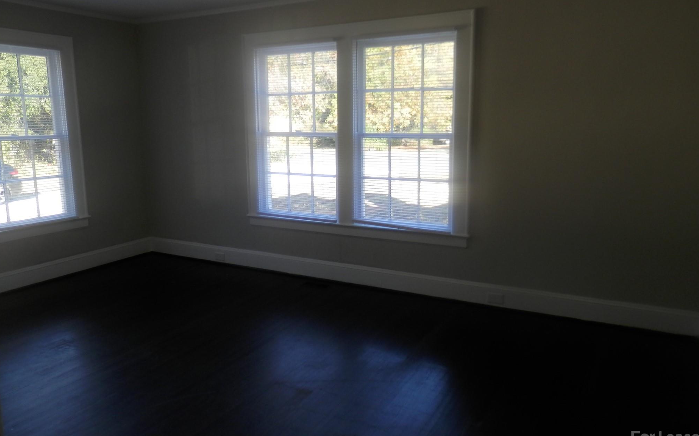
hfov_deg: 68.4
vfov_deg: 46.0
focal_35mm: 27
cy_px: 205
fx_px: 514
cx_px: 346
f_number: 3
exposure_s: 1/80
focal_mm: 4.5
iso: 80
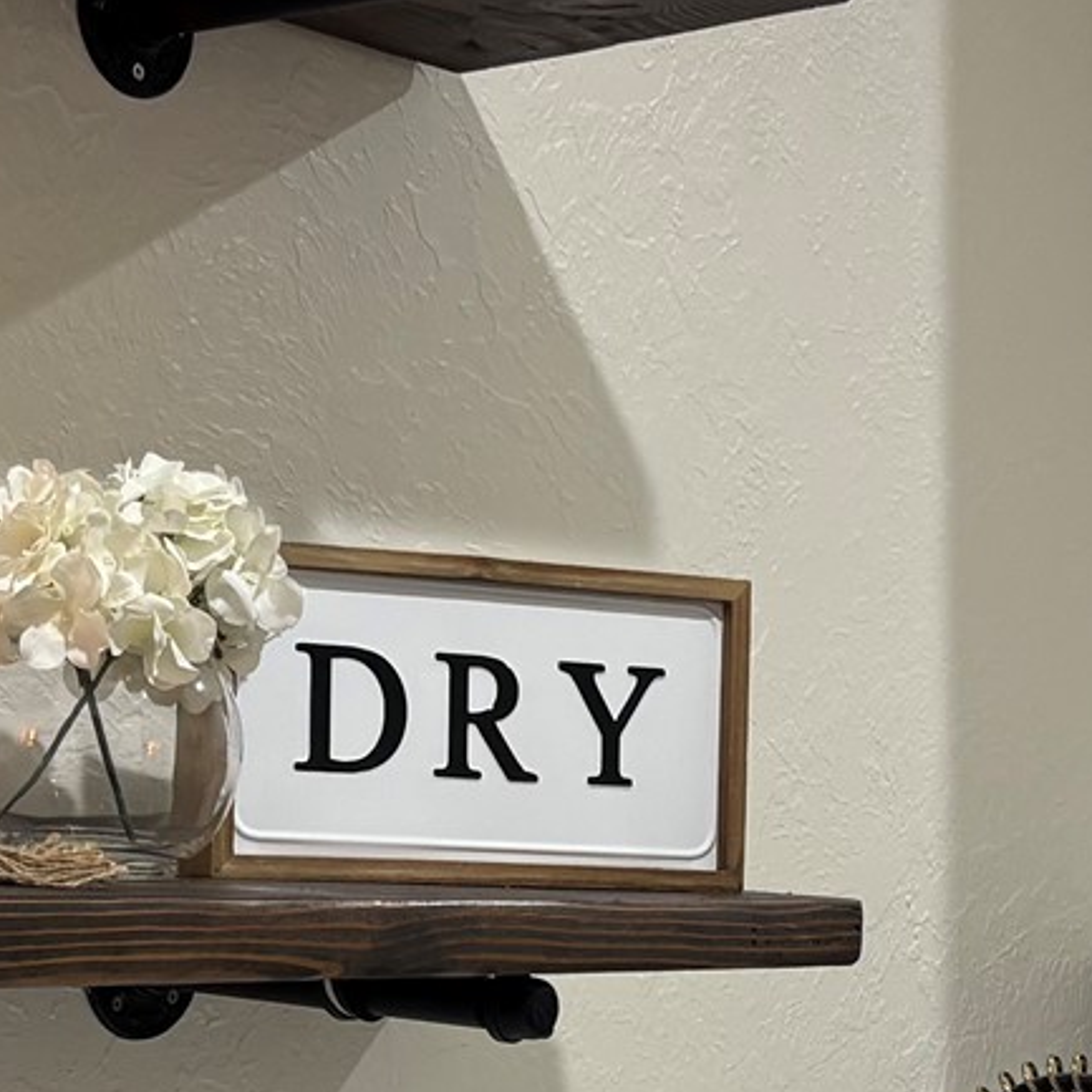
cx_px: 663
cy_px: 1001
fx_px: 3640
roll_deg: +0.2
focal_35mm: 102
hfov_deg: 17.0
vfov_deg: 16.8
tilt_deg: -1.9
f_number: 1.6
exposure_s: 1/60
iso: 125
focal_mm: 5.96
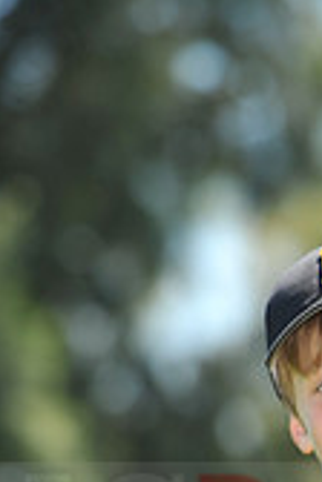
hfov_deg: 3.0
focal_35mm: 450
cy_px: 502
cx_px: 503
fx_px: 6037
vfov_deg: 4.6
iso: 200
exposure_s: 1/800
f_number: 4
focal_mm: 130
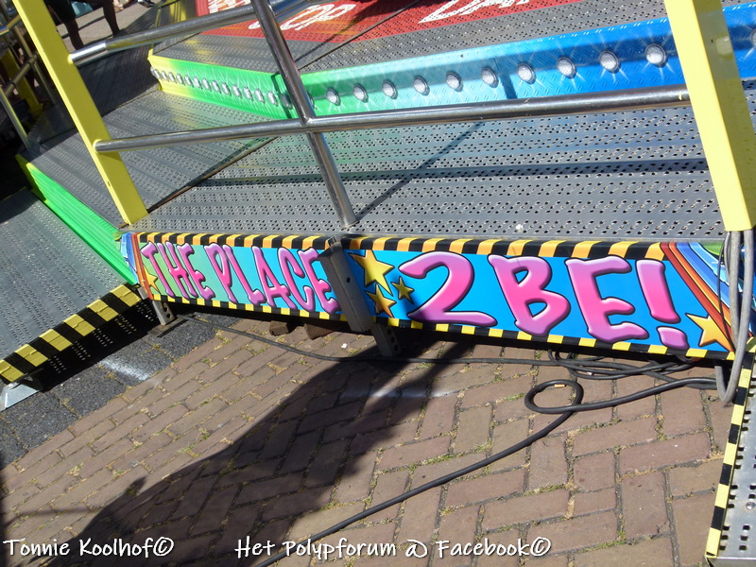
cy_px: 284
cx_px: 378
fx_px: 1114
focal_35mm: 51
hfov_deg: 37.5
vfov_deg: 28.6
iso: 100
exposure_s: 1/800
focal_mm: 9.2
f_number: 4
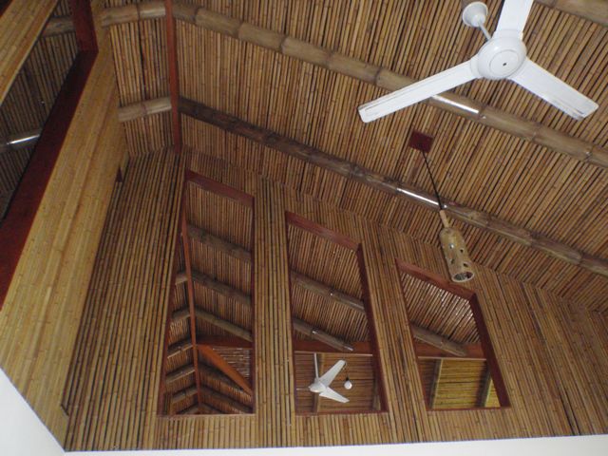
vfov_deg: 49.7
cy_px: 228
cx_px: 304
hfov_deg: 63.4
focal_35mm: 28
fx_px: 492
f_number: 3.5
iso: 500
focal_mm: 5
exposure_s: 1/30
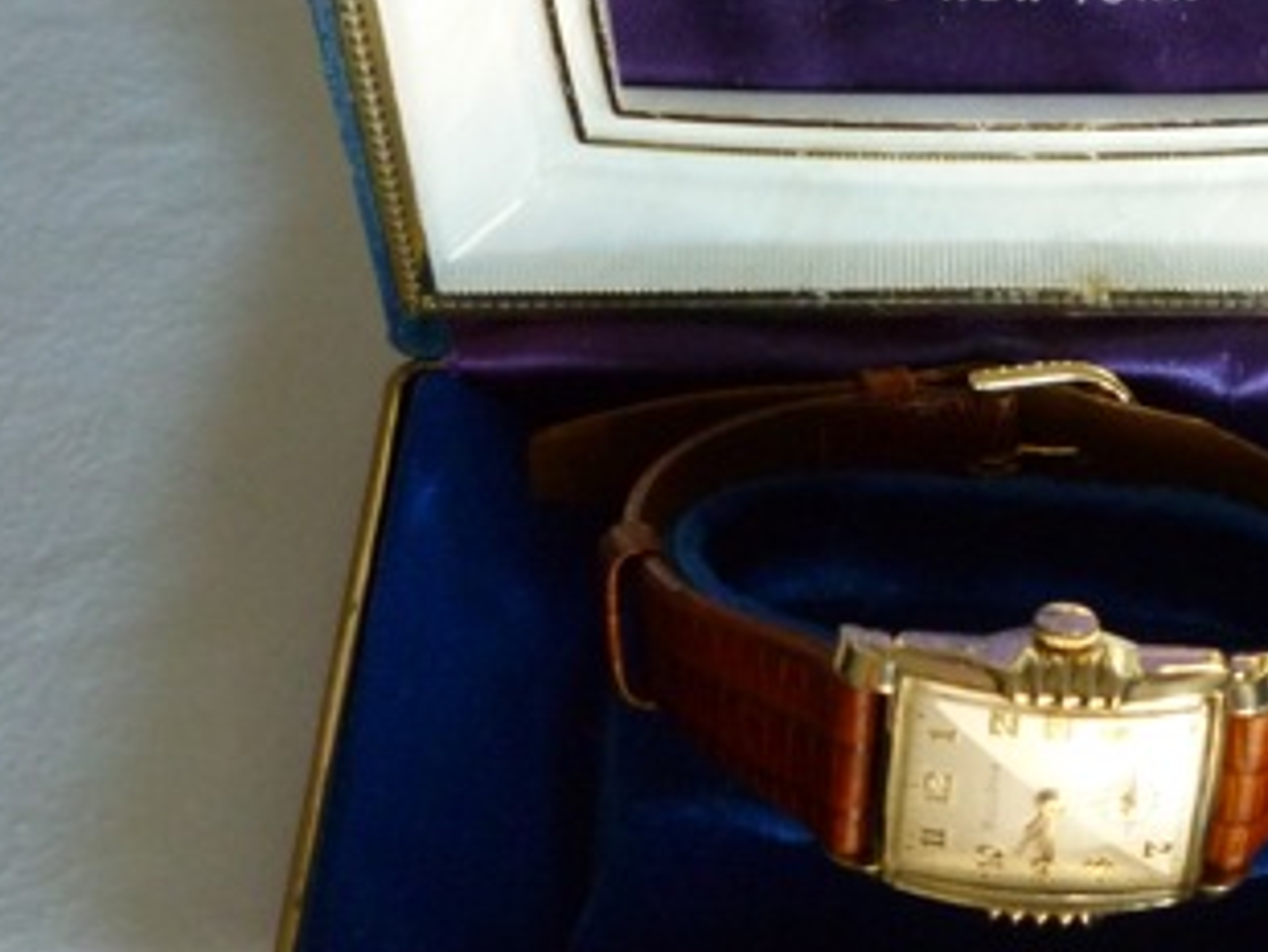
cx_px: 1022
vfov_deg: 24.4
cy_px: 361
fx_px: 2199
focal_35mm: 60
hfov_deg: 31.3
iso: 400
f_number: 3.3
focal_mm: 5.2
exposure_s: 1/10
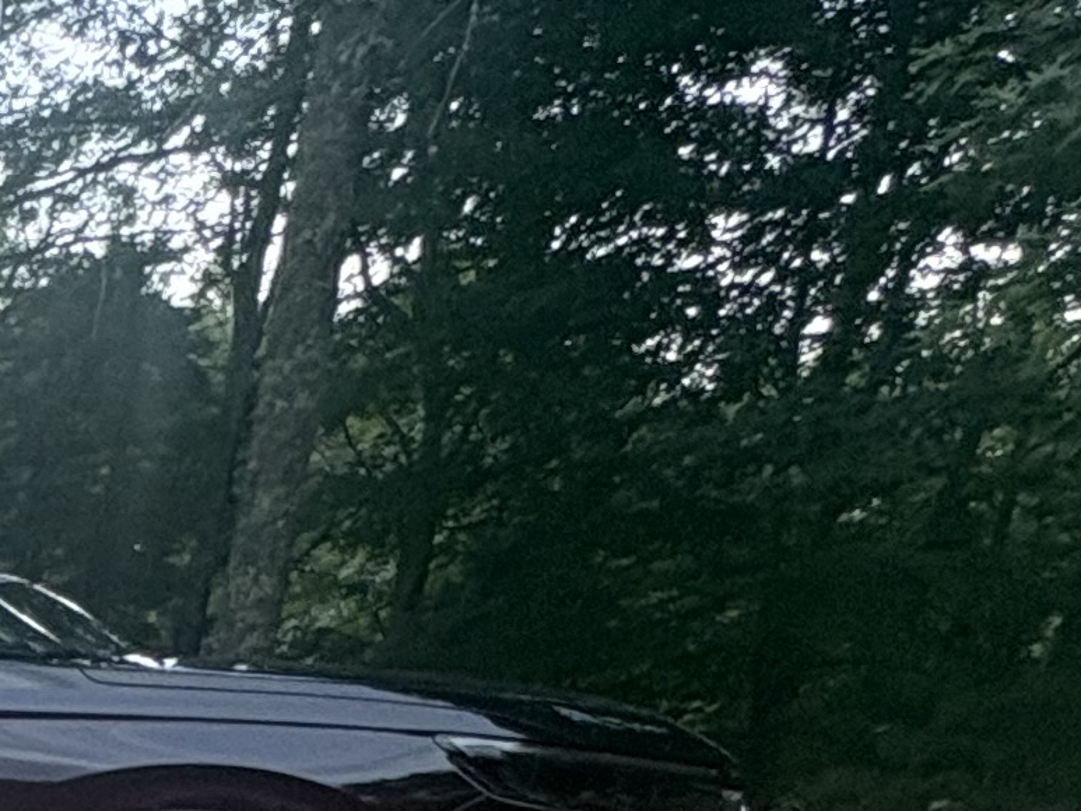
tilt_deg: -25.3
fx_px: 2280
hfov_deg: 17.6
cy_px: 1797
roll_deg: +2.4
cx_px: -1158
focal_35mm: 73
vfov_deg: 14.9
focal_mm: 2.22
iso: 80
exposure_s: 1/99
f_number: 2.2
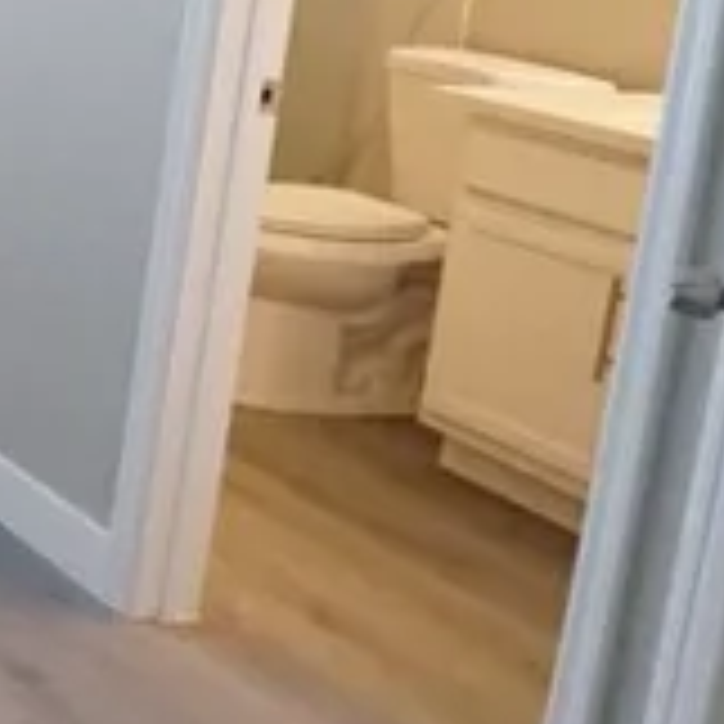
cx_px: -1084
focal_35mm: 65
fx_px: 1538
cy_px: -34
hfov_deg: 14.4
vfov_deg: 25.0
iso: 8000
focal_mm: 12
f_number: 8
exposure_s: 1/125
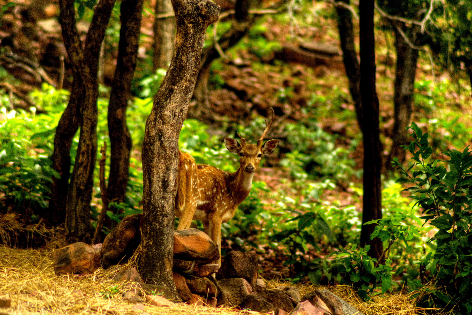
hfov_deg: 5.5
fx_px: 4916
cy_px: 158
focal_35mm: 375
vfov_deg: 3.7
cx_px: 236
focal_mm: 250
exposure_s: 1/800
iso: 400
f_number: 5.6
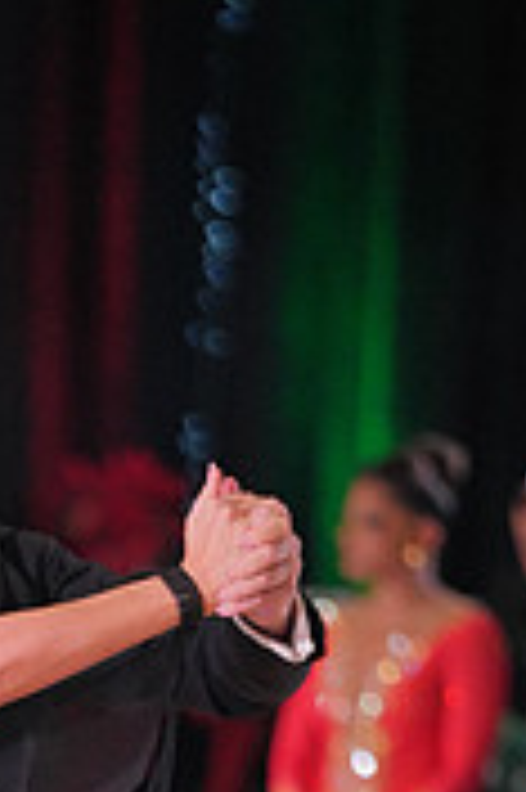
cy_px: 1184
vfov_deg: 3.6
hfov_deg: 2.4
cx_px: -119
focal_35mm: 570
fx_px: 12516
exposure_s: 1/500
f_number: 2.8
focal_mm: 173
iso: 1600
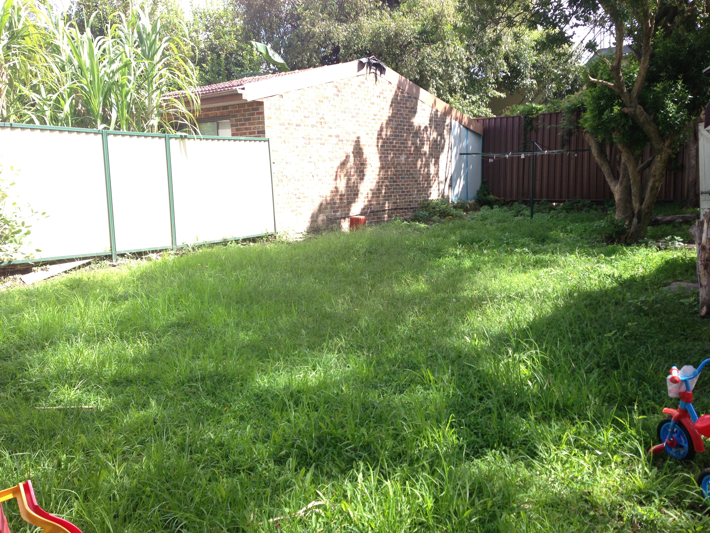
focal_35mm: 33
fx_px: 677
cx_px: 355
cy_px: 266
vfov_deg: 42.9
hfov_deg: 55.4
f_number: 2.4
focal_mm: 4.13
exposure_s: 1/304
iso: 50
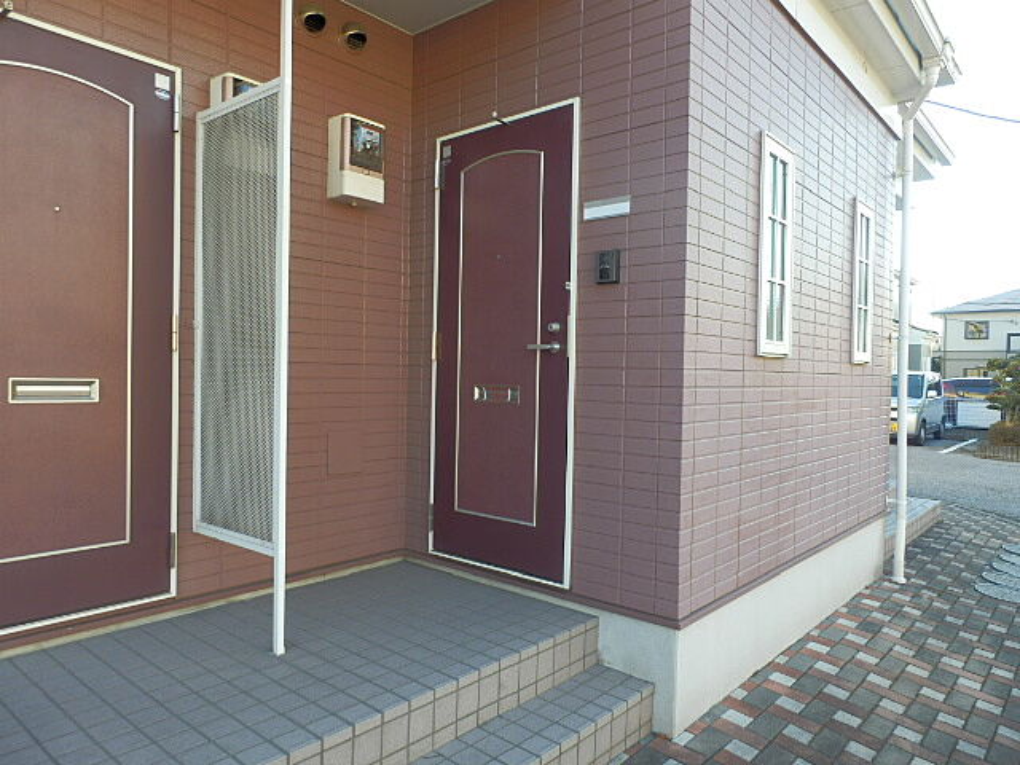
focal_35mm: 24
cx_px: 510
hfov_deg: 71.6
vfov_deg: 56.8
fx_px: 707
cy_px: 382
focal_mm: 4.2
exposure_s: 1/80
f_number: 3
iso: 80
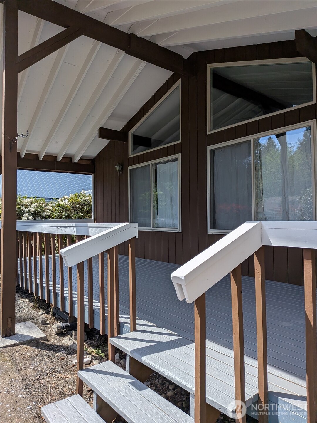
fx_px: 293
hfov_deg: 56.8
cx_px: 158
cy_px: 212
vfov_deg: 71.6
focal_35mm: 24
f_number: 1.7
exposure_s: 1/1949
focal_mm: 4.53
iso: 31
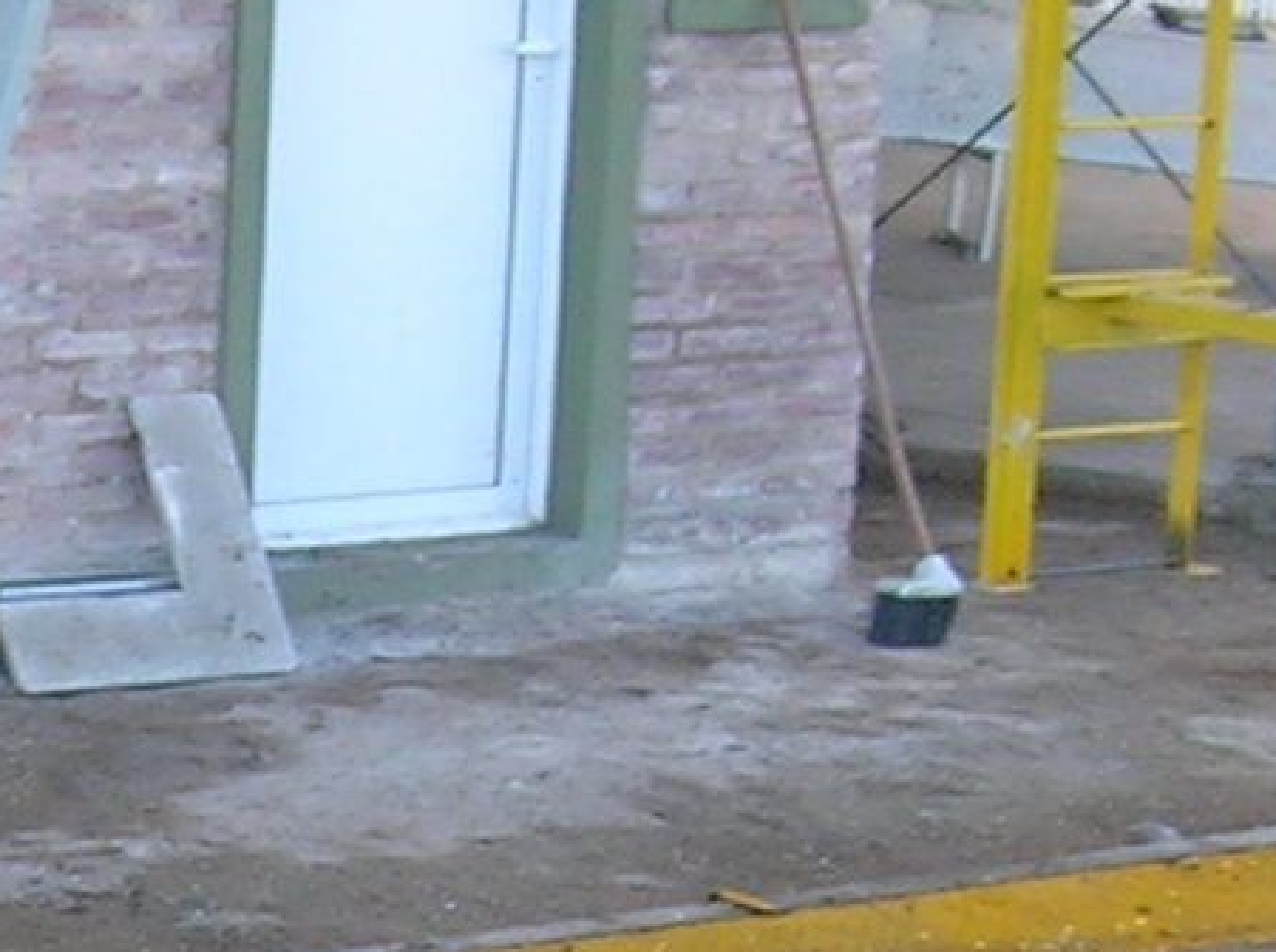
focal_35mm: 173
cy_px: 1133
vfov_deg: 8.5
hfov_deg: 11.2
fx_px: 6367
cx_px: -258
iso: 50
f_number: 4.9
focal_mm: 5.7
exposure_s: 1/27.5
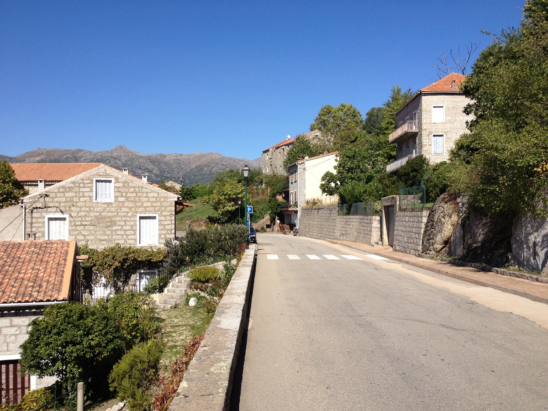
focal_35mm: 35
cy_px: 206
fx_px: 554
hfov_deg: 52.6
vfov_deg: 40.7
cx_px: 274
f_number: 2.4
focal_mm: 4.28
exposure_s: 1/1905
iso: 64
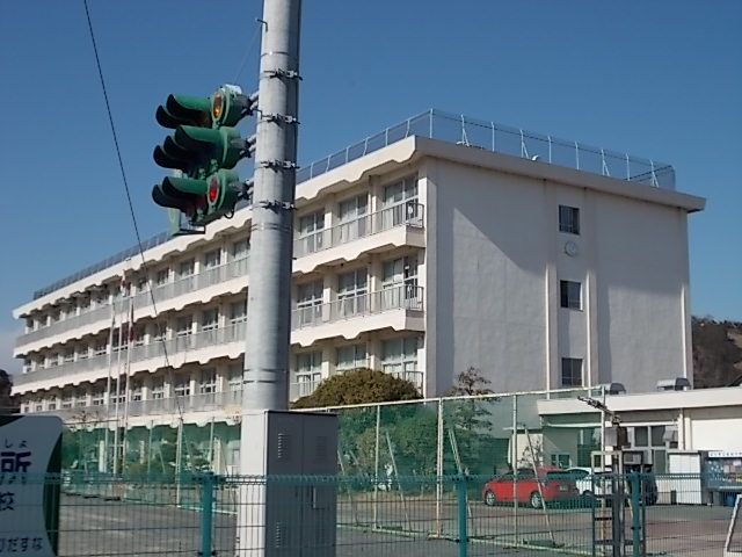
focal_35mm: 50
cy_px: 278
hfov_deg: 38.2
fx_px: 1072
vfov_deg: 29.1
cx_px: 371
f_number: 11.3
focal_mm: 9
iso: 80
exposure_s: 1/160
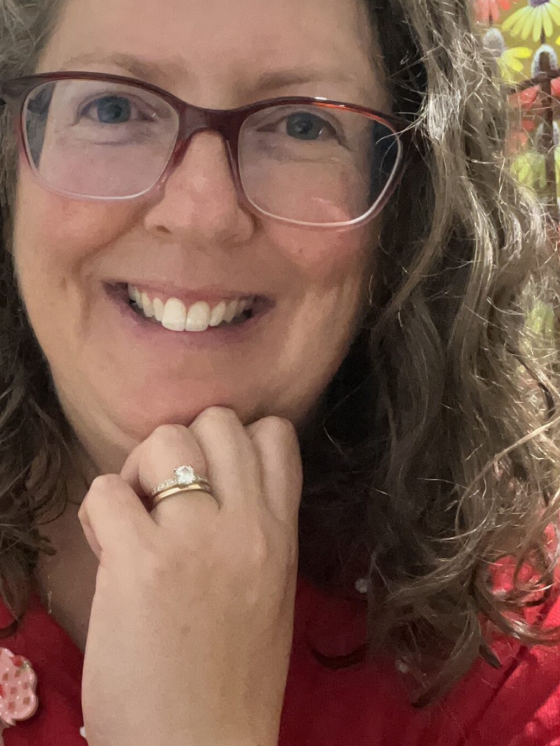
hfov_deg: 25.3
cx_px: 54
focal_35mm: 56
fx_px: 1207
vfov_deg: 34.3
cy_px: 434
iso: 640
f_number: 2.2
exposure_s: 1/20
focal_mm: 2.71
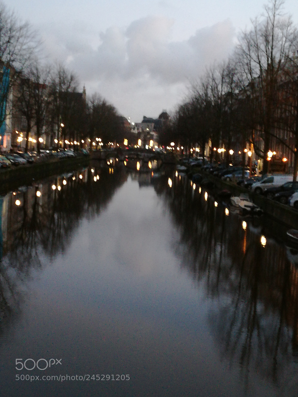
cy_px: 198
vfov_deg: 34.3
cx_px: 149
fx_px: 643
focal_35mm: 56
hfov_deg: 26.1
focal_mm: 3.79
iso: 800
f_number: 2
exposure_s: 1/16.7
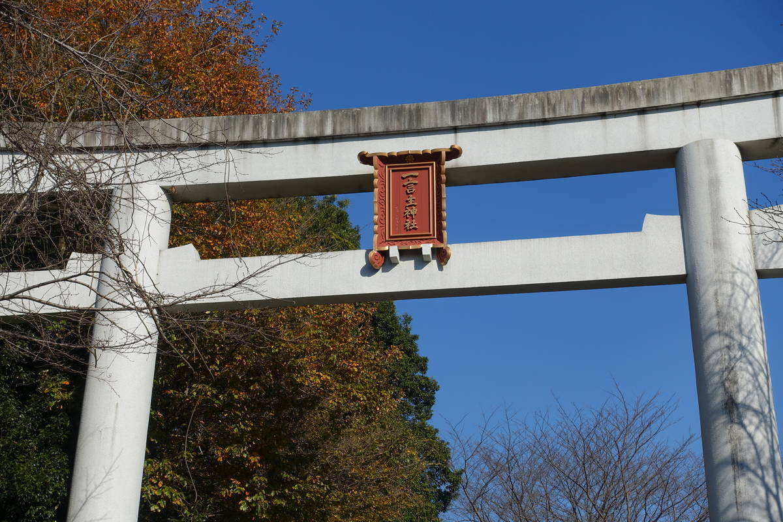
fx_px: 1457
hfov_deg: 30.1
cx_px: 392
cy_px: 261
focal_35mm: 67
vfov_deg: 20.3
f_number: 5.6
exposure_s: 1/800
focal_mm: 24.47
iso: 125
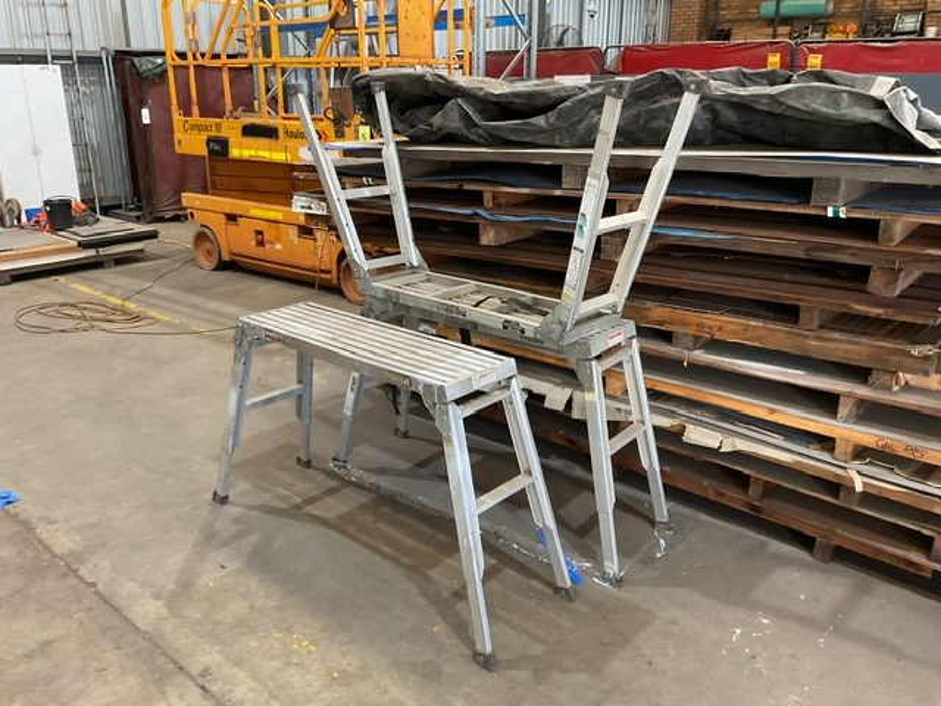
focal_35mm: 29
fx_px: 788
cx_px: 470
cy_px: 353
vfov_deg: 48.2
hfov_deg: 61.7
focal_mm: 3
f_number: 1.8
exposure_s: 1/60
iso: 160
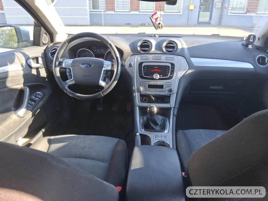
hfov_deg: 67.3
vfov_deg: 53.1
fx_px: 201
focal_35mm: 26
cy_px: 100
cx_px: 134
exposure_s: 1/120
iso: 64
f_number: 1.8
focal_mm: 3.98
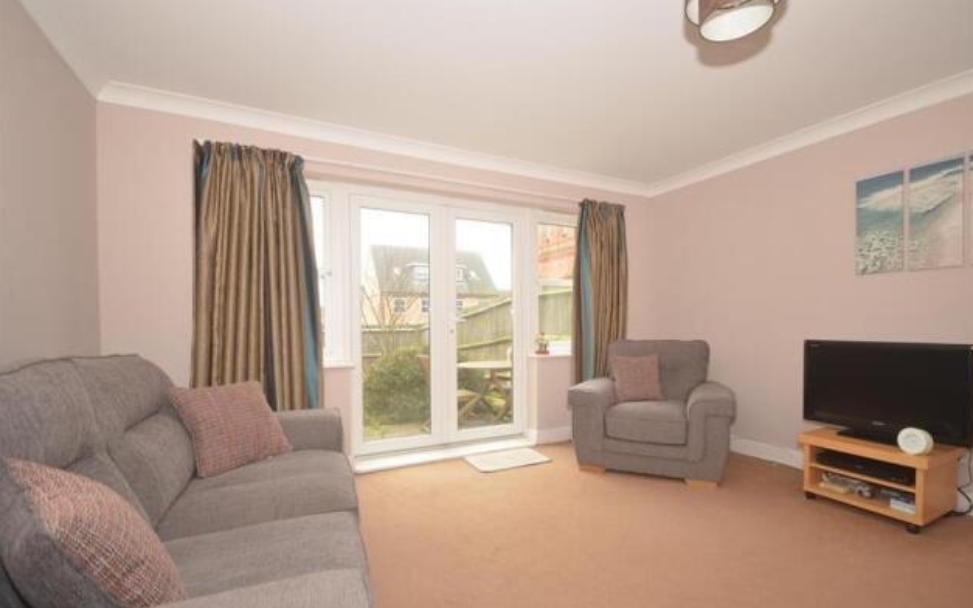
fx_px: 424
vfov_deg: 71.2
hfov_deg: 97.8
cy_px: 323
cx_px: 506
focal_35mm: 16
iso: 100
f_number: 4
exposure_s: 1/20
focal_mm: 10
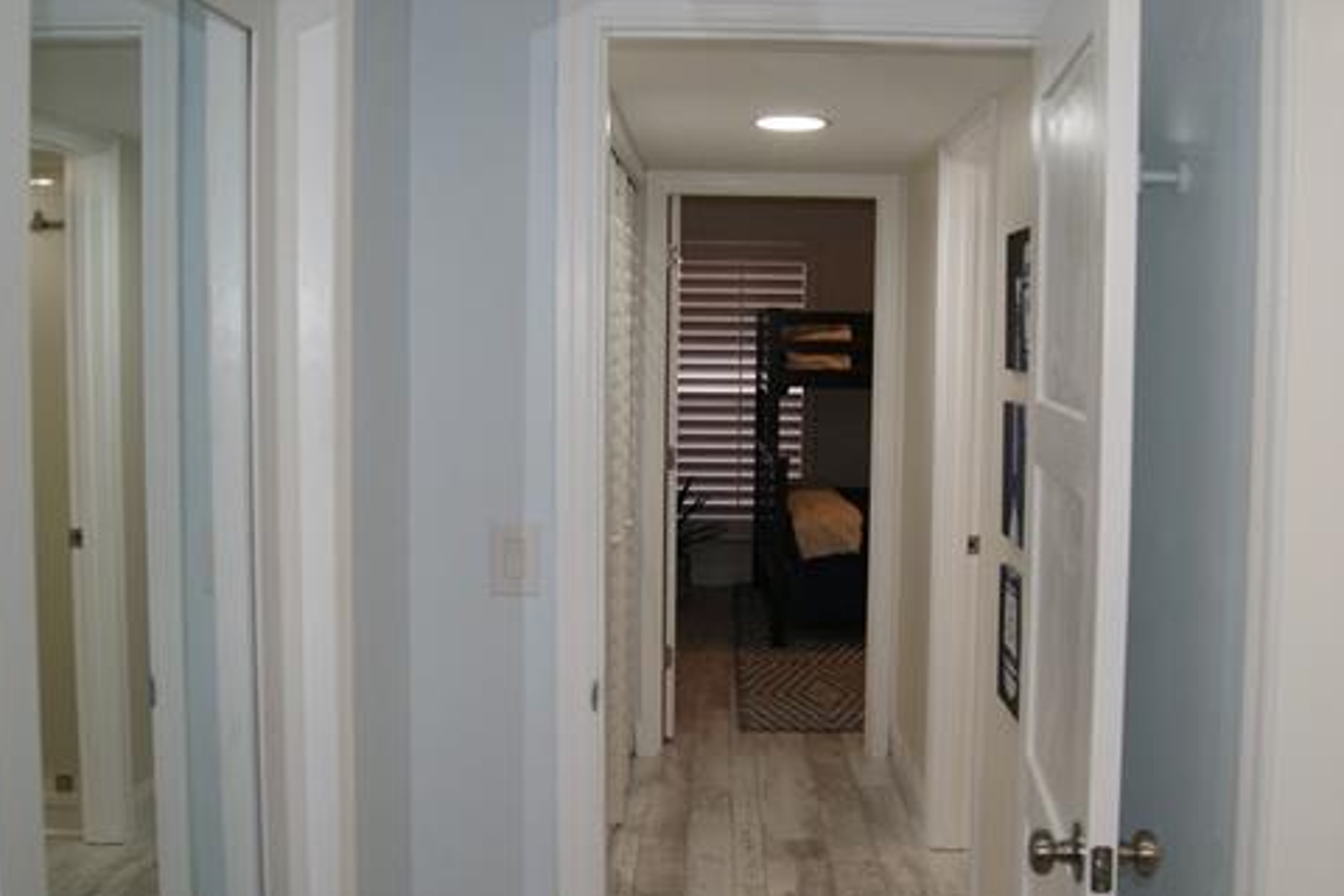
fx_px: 1344
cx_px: 773
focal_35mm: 36
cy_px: 413
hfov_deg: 52.9
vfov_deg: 36.9
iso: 400
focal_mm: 18
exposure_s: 1/160
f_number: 4
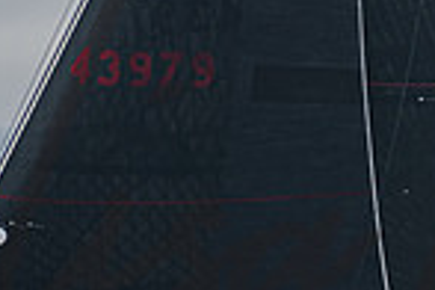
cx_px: 762
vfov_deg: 1.5
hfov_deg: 2.3
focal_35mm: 906
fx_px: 10947
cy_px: 276
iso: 160
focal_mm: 200
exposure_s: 1/640
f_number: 6.3
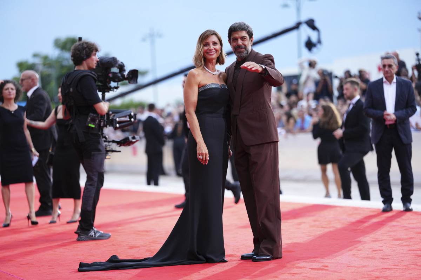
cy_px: 140
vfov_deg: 12.3
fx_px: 1298
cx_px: 210
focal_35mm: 111
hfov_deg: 18.4
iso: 640
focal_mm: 111
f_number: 2
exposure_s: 1/1000
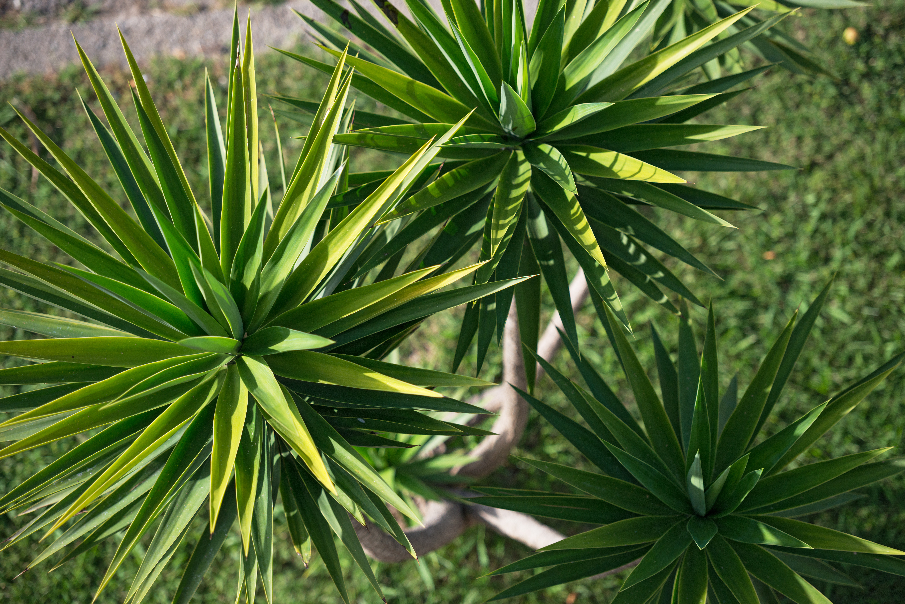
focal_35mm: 140
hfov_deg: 14.6
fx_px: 3520
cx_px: 452
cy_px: 302
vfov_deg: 9.8
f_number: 2.8
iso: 125
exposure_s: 1/3200
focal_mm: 140
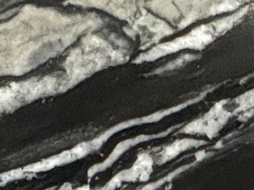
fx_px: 6588
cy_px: 707
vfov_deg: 1.6
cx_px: 58
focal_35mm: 898
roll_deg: -0.1
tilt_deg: -21.9
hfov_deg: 2.2
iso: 640
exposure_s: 1/60
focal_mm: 15.66
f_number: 2.8
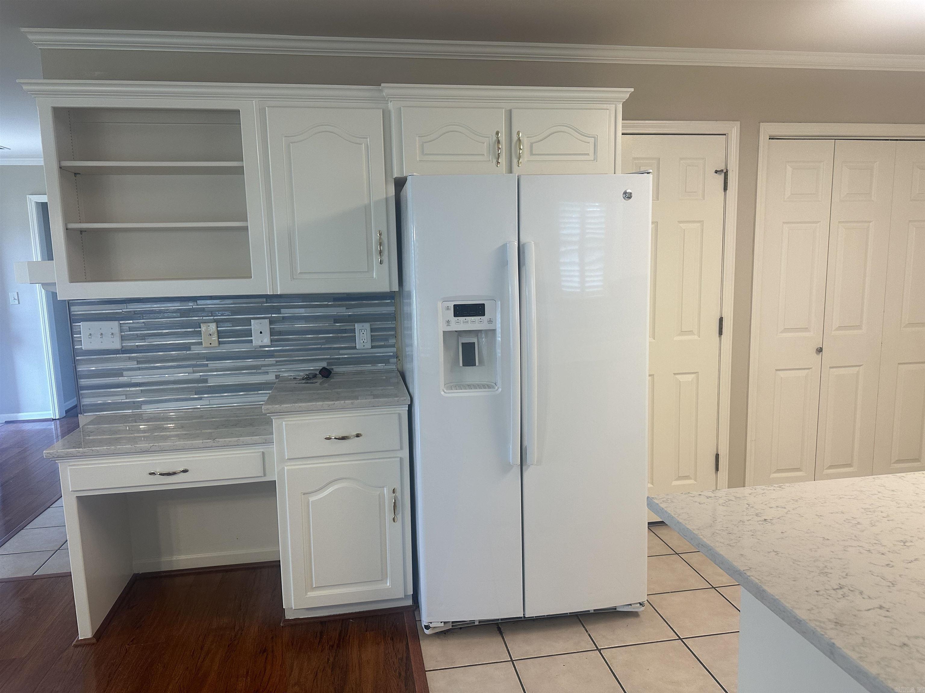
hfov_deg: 71.6
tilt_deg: -7.7
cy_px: 346
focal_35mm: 24
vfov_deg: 56.8
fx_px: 641
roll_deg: +1.2
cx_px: 462
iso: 160
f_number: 1.78
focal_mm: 6.86
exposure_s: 1/120
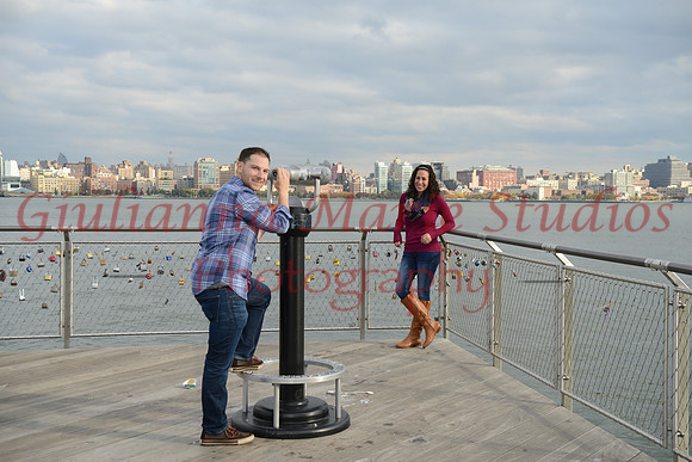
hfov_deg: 41.1
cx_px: 346
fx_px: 923
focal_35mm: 48
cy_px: 231
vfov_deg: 28.1
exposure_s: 1/250
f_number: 8
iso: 250
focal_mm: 48
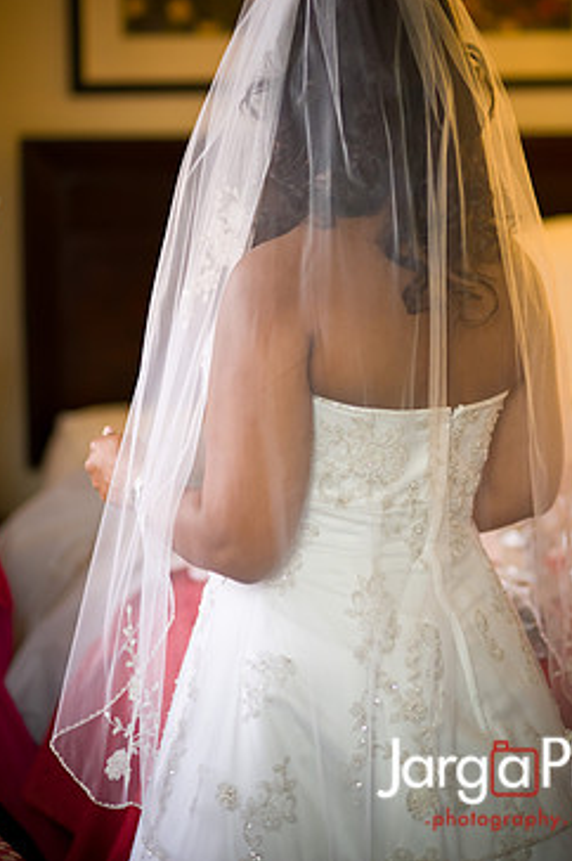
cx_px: 342
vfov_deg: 19.4
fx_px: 2507
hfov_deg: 13.0
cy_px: 331
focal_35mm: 105
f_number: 2
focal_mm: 85
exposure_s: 1/200
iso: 1600
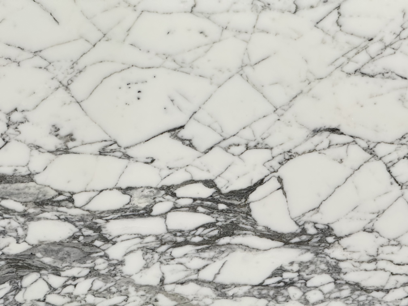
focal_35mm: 120
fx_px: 1414
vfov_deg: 12.3
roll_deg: -0.2
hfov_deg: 16.4
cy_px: 153
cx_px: 204
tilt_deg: -16.2
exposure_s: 1/60
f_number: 2.8
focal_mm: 15.66
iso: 320
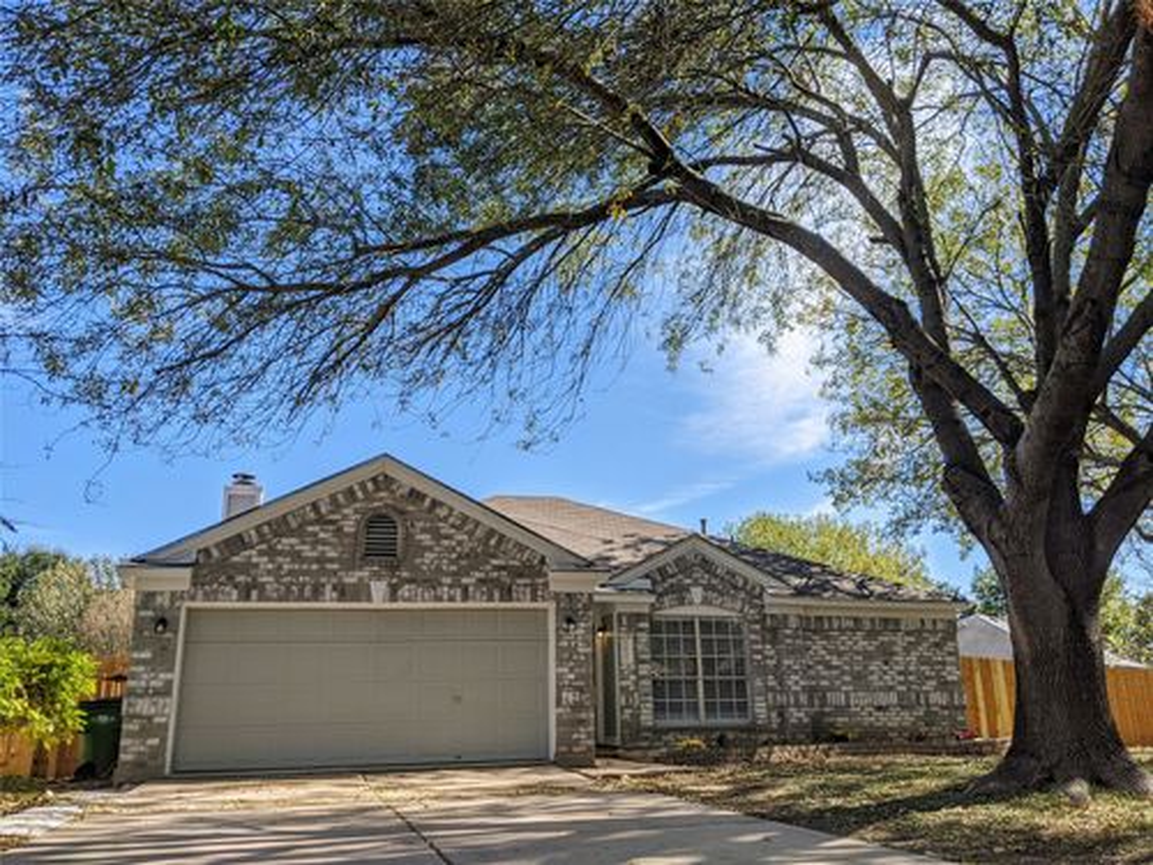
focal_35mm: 27
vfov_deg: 51.4
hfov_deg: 65.3
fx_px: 899
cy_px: 432
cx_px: 576
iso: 46
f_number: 1.8
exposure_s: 1/1957
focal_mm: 4.44
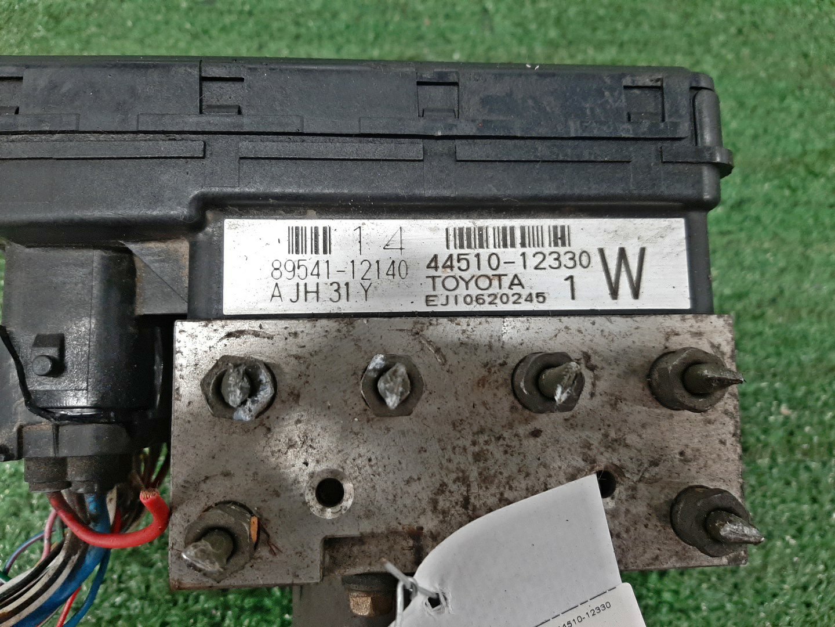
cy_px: 314
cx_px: 418
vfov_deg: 53.1
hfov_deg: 67.3
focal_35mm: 26
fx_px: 627
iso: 166
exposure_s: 1/33
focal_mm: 3.93
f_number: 1.7
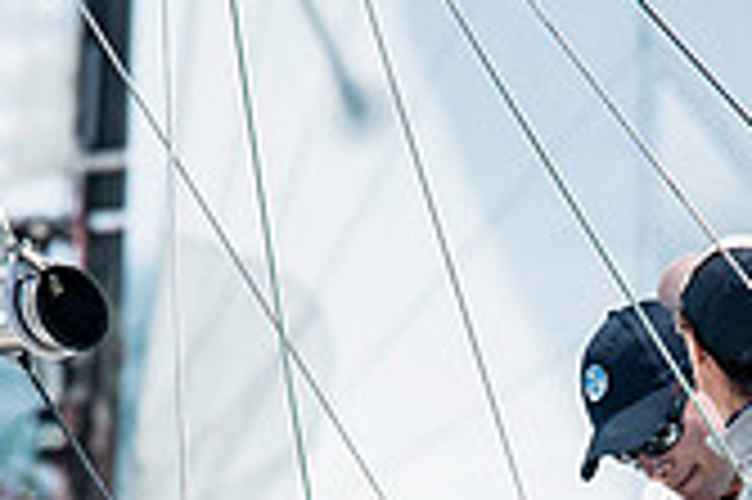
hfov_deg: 1.3
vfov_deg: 0.9
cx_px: 590
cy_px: 714
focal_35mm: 1564
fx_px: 32638
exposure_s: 1/1250
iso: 200
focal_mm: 300
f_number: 5.6
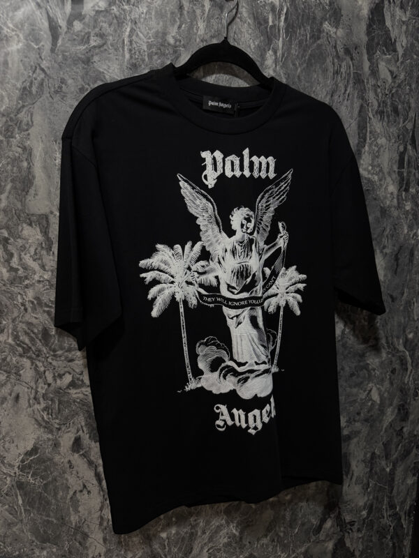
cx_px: 210
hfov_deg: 56.8
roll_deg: +0.2
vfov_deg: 71.6
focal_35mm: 24
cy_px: 279
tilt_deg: -13.1
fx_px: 387
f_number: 1.78
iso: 160
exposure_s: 1/60
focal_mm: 6.76
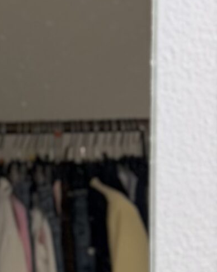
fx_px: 1985
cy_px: 55
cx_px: -319
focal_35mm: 247
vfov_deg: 7.8
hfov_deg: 6.0
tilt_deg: -14.9
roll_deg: +0.3
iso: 100
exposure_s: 1/100
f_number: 1.78
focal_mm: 6.76
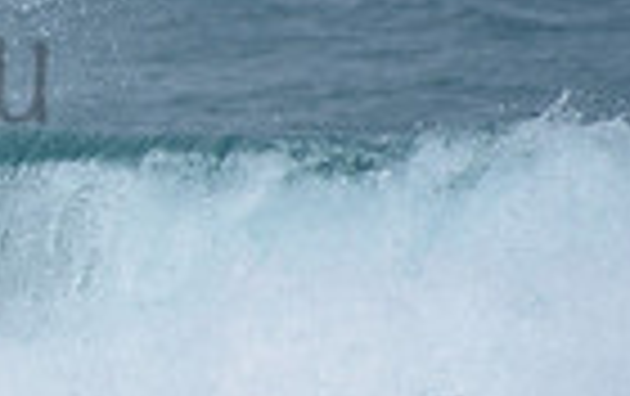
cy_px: 20
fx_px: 36252
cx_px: -428
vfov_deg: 0.6
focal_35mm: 2108
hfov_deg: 1.0
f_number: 5.6
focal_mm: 500
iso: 320
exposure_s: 1/2000
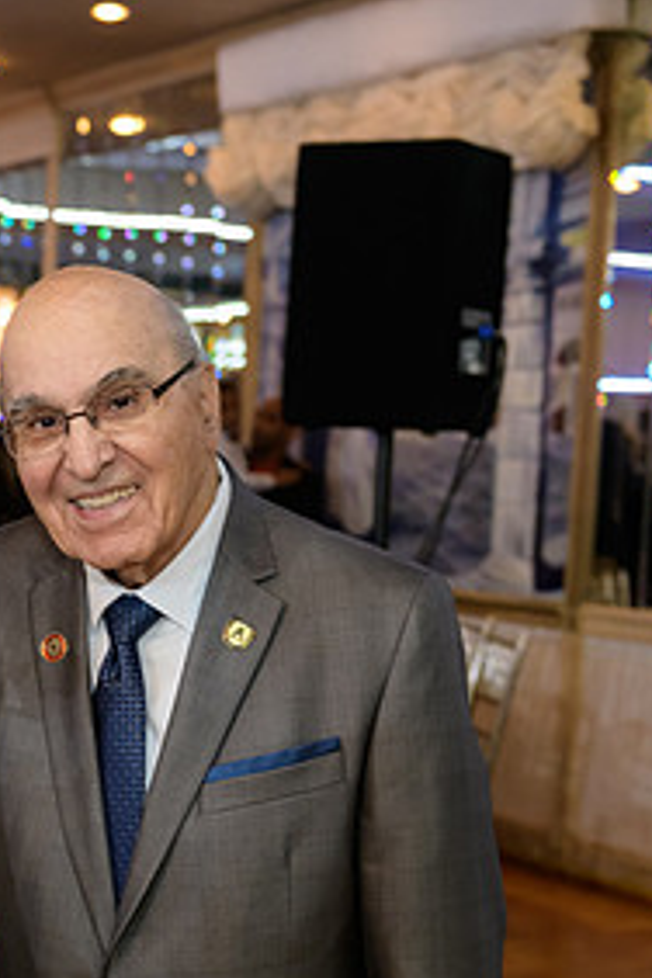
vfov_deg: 27.9
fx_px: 1956
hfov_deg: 18.2
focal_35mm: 72
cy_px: 668
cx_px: -69
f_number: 3.2
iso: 1600
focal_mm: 35
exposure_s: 1/125
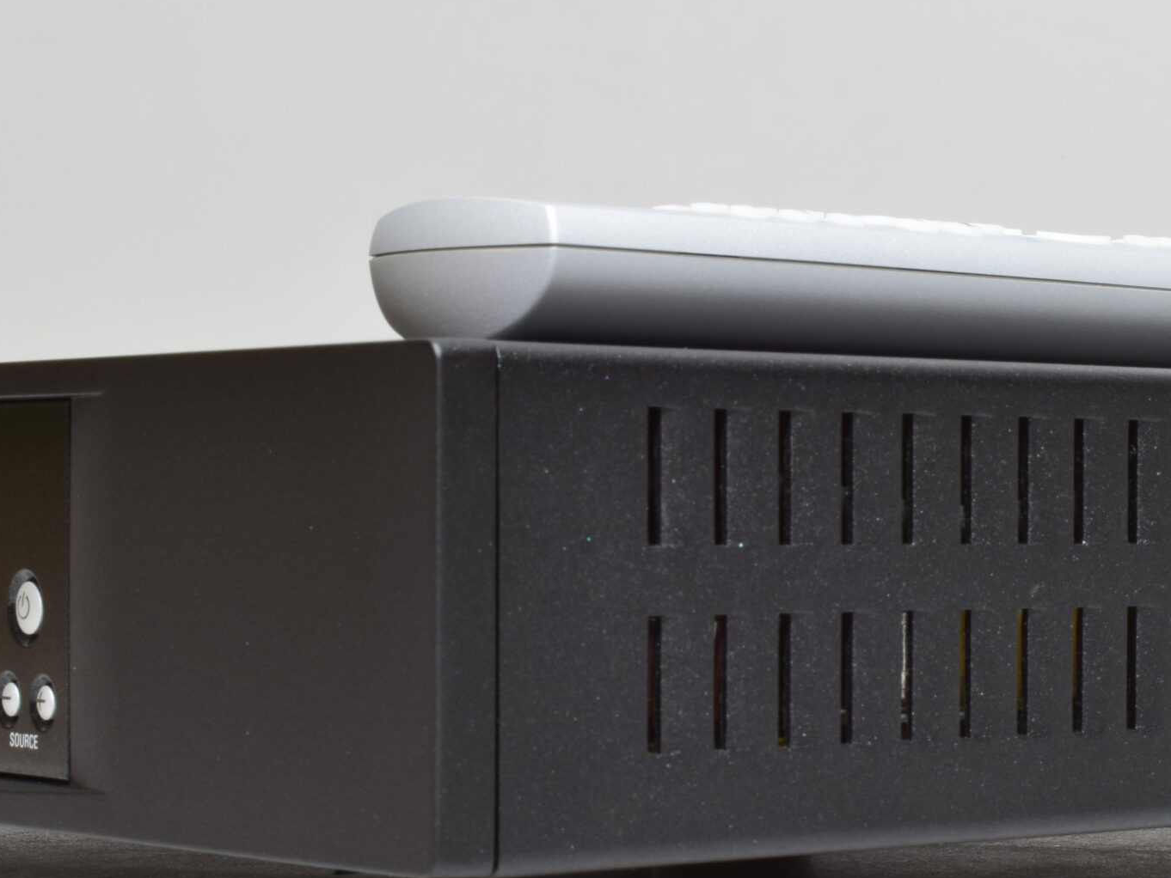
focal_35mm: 103
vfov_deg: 14.3
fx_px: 3485
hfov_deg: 18.9
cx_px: 903
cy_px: 619
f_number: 25
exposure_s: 5
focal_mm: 38
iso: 100
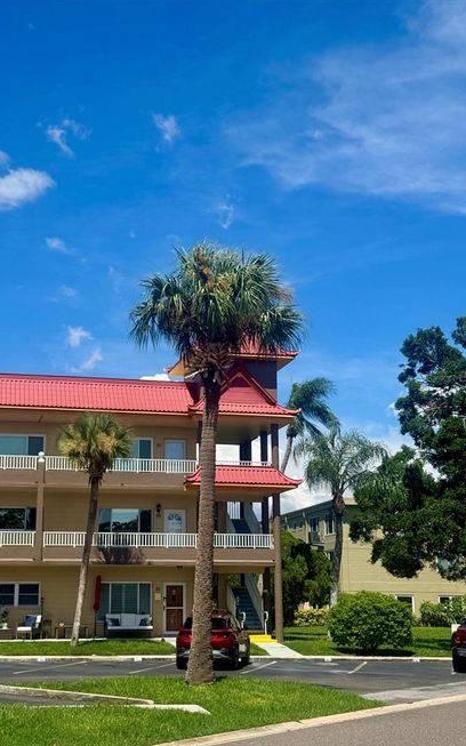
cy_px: 378
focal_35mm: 52
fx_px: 1057
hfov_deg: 24.8
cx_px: 186
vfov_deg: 38.9
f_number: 1.78
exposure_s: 1/5376
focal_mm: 6.76
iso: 64
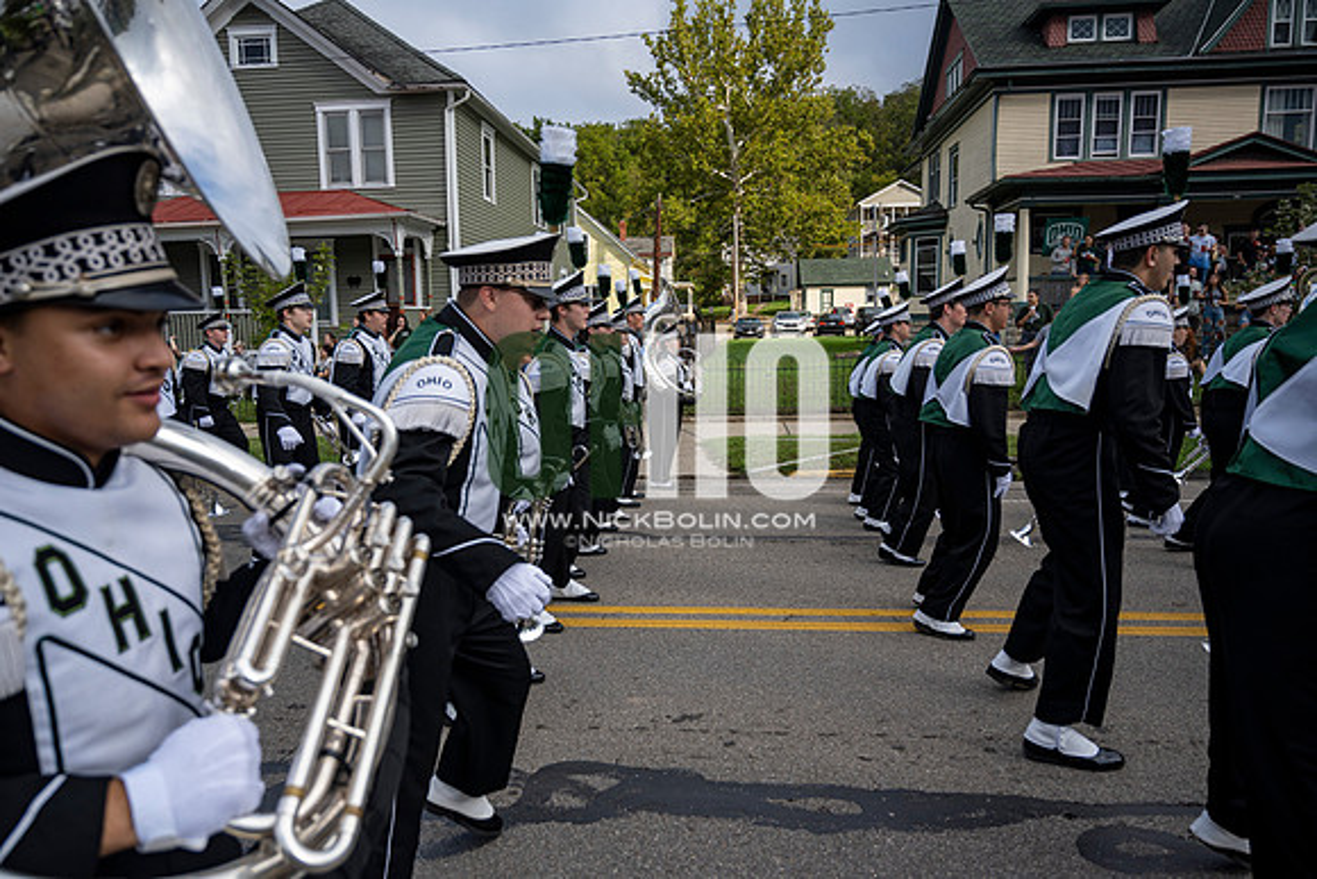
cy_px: 440
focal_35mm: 24
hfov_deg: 73.7
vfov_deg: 53.2
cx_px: 658
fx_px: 878
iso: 125
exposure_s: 1/1600
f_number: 4
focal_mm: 24
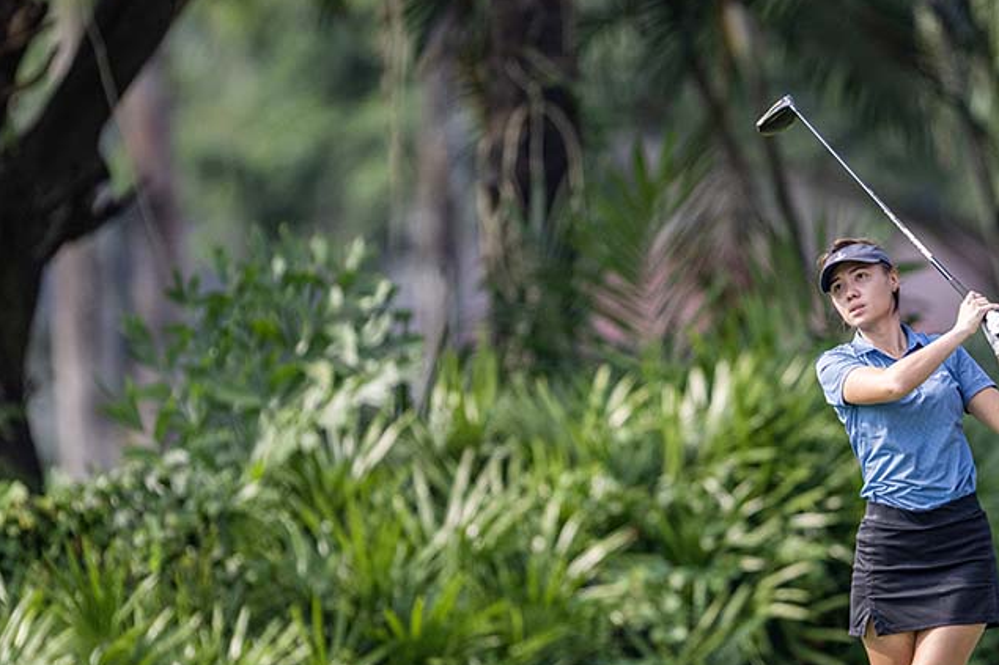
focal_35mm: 605
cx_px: 573
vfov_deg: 2.3
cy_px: 484
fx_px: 16783
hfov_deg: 3.4
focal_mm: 400
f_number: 2.8
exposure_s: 1/4000
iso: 800
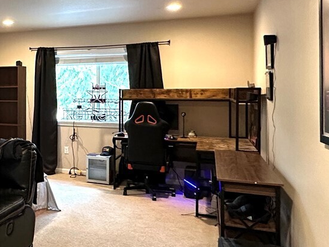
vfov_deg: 35.0
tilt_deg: +0.2
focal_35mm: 41
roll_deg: -0.4
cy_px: 92
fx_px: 390
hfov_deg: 40.7
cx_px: 8
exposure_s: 1/60
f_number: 2.2
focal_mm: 2.22
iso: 500
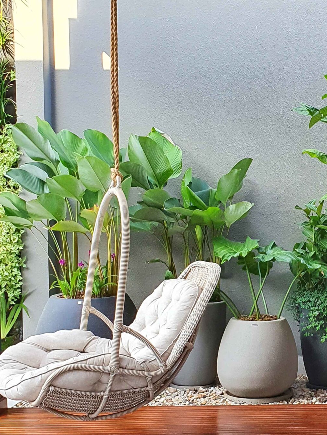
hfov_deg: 20.4
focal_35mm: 70
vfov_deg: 27.8
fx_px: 881
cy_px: 220
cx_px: 326
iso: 80
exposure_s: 1/250
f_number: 4
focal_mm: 32
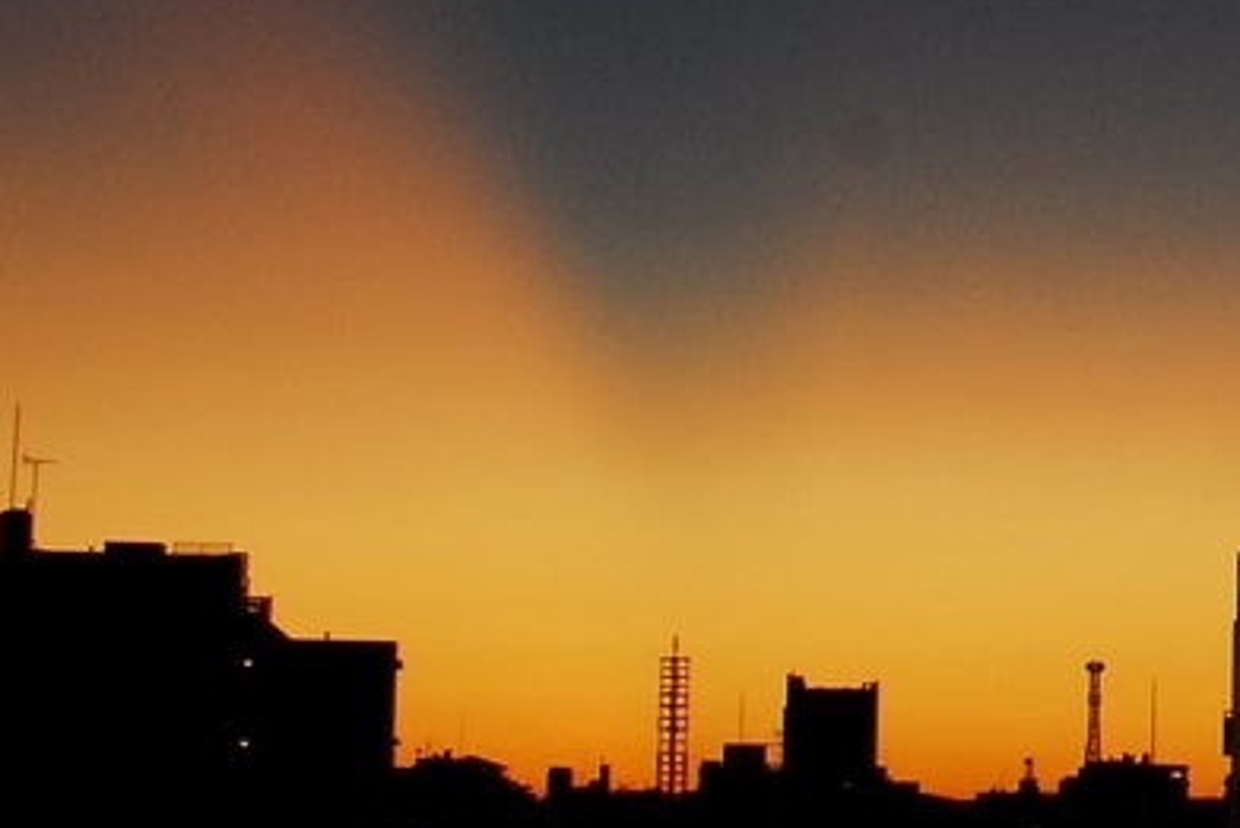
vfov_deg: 10.4
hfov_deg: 14.8
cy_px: -243
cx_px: 1852
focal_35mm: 129
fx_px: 4445
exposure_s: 1/80
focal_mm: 28
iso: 640
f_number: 8
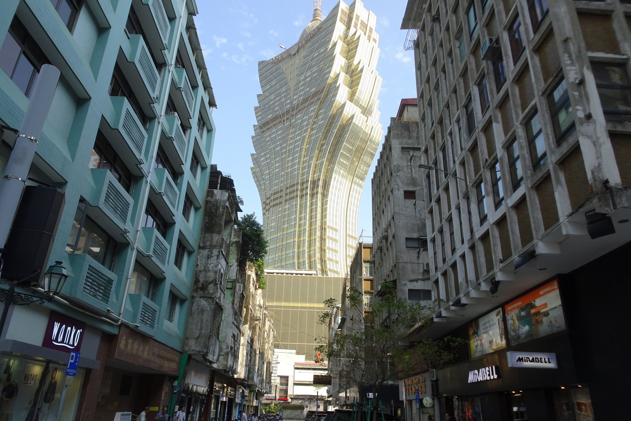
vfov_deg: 51.3
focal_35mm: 25
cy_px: 216
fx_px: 438
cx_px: 316
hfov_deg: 71.5
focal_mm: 4.1
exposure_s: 1/320
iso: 80
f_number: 3.5
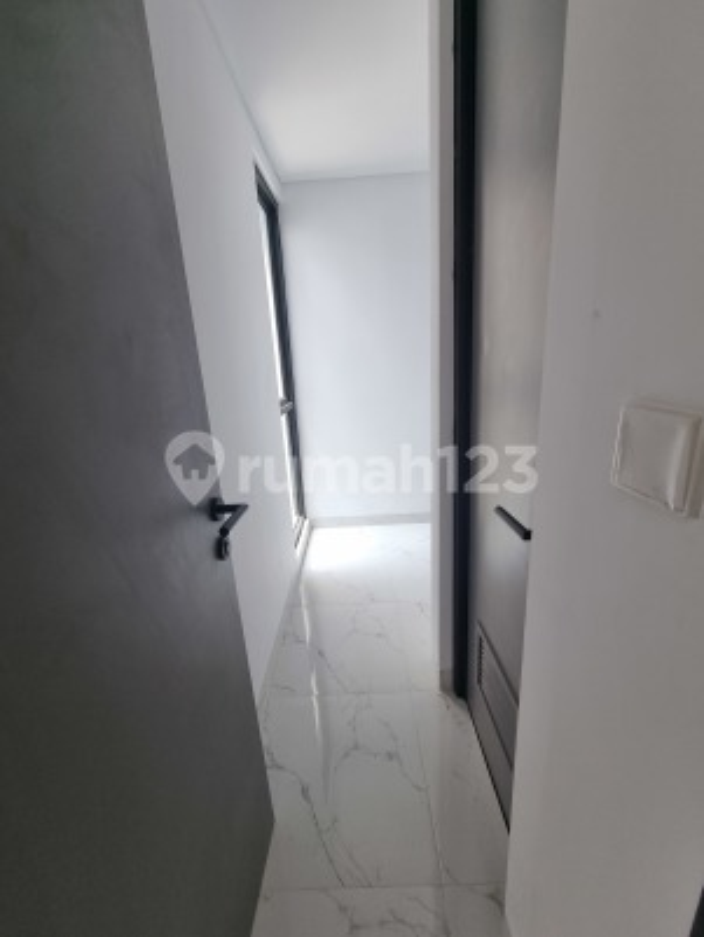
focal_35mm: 13
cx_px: 352
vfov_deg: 106.2
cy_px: 468
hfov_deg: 89.9
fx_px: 352
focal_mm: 2.2
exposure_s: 1/100
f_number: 2.2
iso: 64
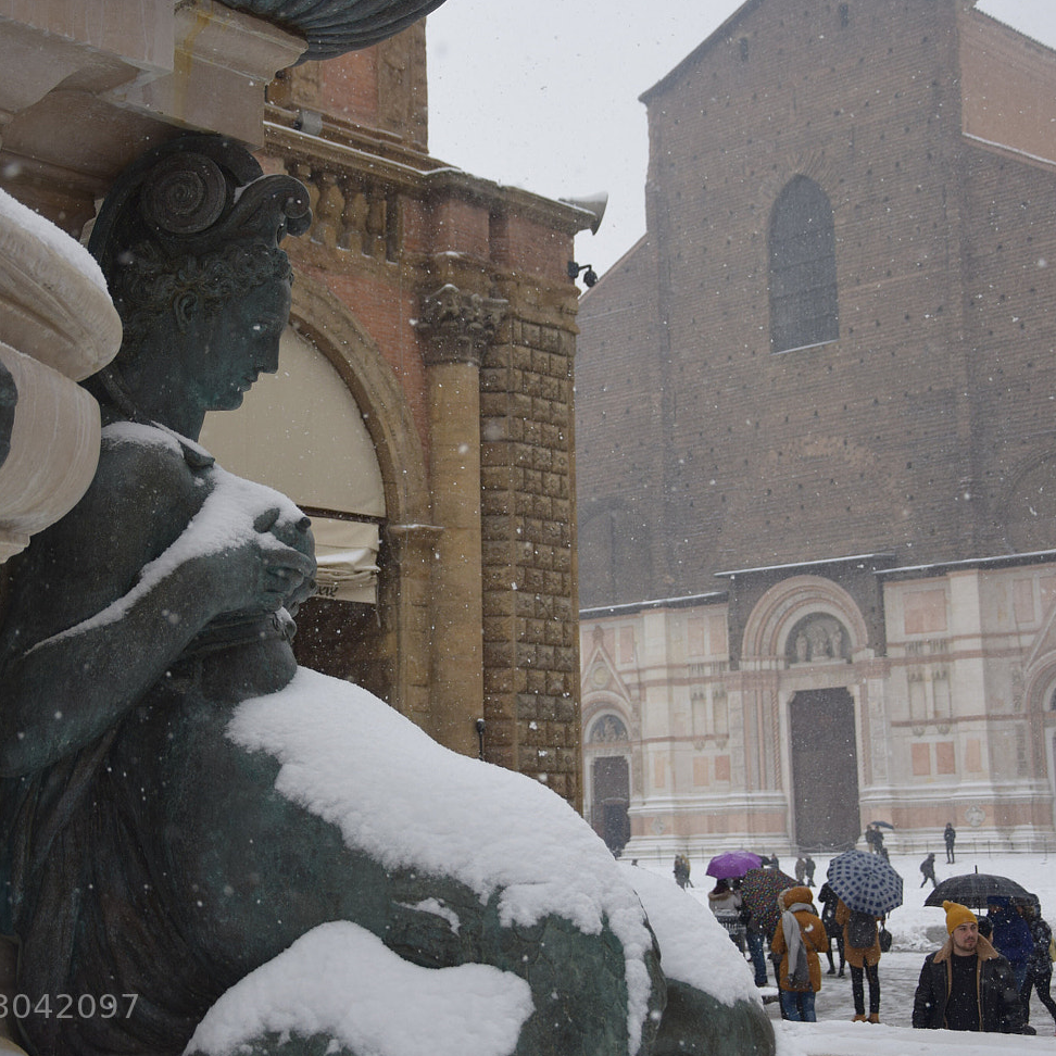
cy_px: 512
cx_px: 440
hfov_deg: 27.3
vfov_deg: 27.3
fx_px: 2174
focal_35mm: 63
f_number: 4.2
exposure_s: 1/500
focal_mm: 30
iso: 200
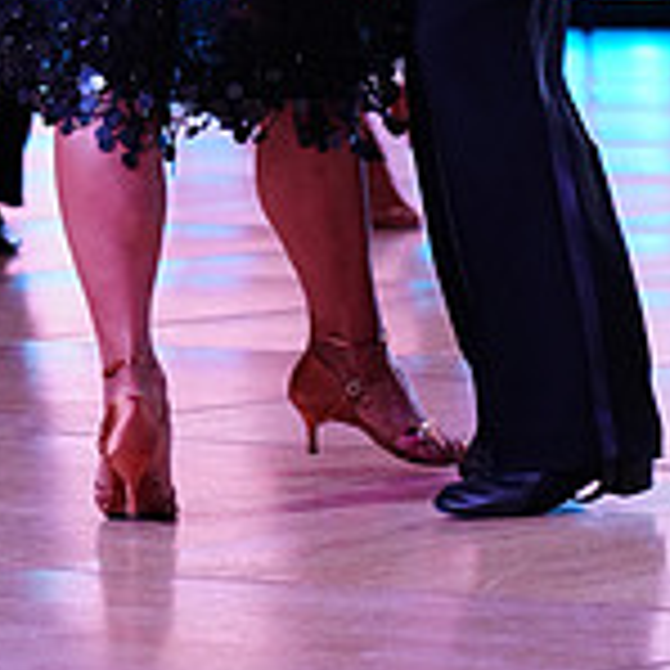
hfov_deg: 5.0
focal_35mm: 347
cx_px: 474
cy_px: -414
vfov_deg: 5.0
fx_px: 7599
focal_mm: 105
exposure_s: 1/400
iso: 2500
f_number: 4
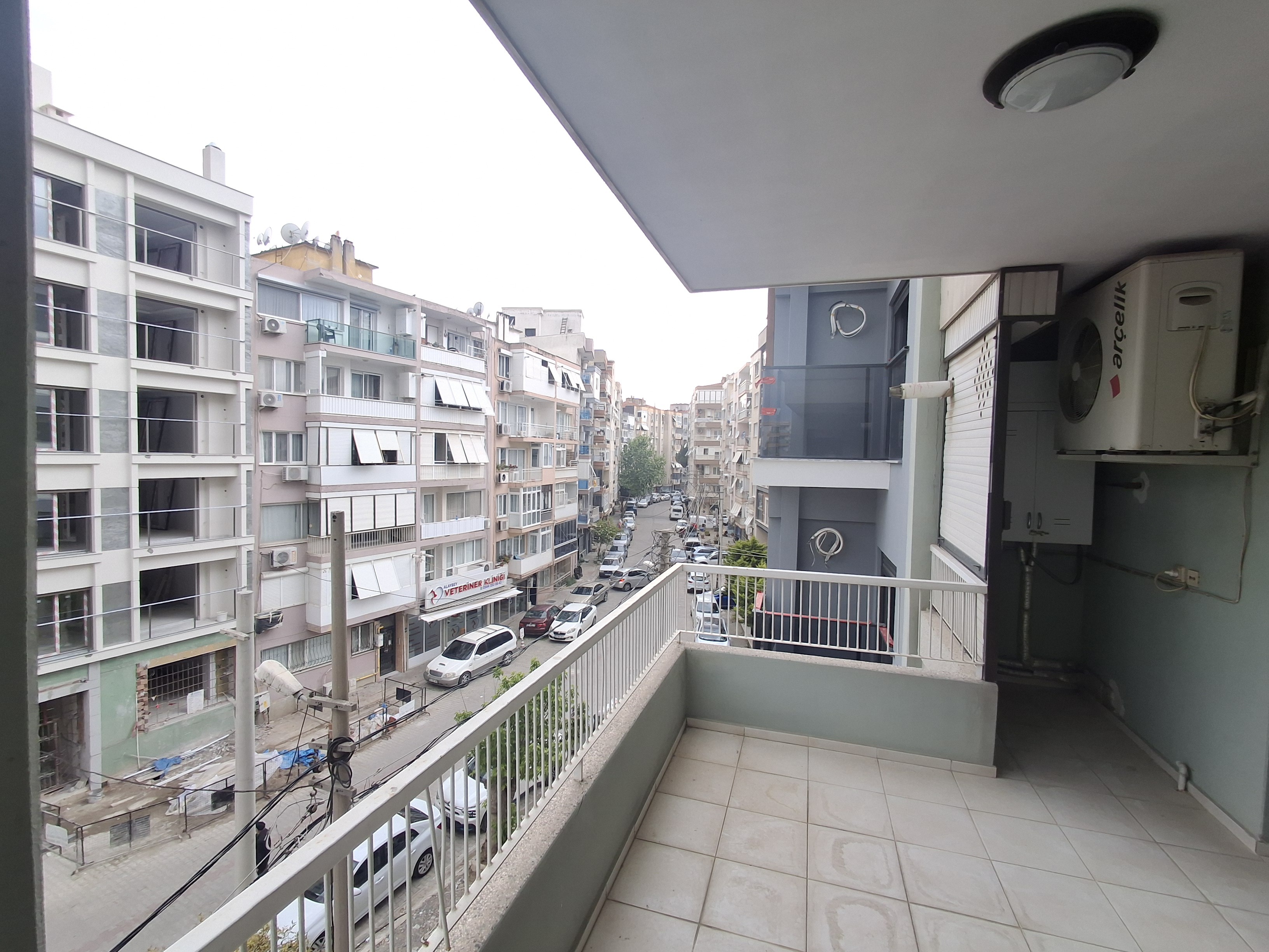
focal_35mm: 16
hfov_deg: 94.5
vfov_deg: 78.1
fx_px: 587
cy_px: 476
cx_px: 634
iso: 40
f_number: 2.2
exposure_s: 1/115
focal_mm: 1.64
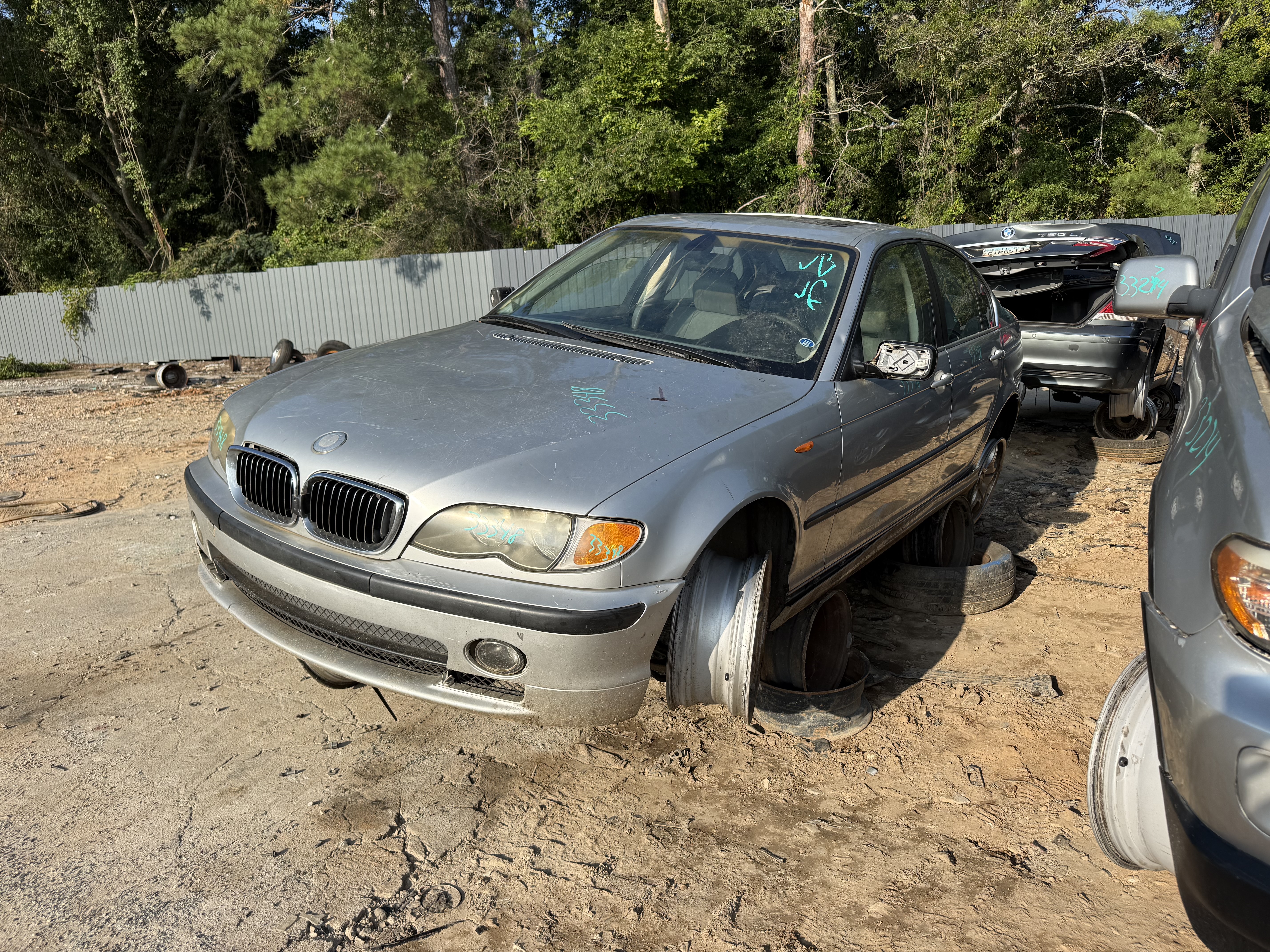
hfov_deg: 71.6
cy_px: 476
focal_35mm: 24
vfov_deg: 56.8
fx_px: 881
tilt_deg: -12.2
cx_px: 635
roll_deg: +3.5
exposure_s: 1/3145
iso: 80
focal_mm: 6.76
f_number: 1.78
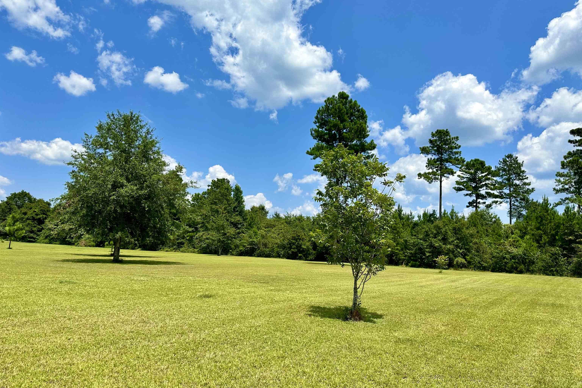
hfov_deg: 71.5
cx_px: 291
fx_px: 404
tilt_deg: +7.0
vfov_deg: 51.3
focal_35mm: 25
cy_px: 203
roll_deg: -3.1
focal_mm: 6.86
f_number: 1.78
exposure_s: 1/6211
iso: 80
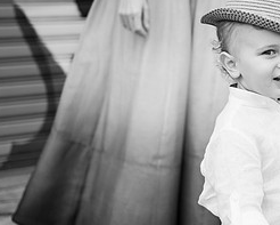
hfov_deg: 16.4
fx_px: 953
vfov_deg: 13.4
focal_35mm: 115
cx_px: 269
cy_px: 81
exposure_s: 1/3200
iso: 200
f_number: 3.2
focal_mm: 52
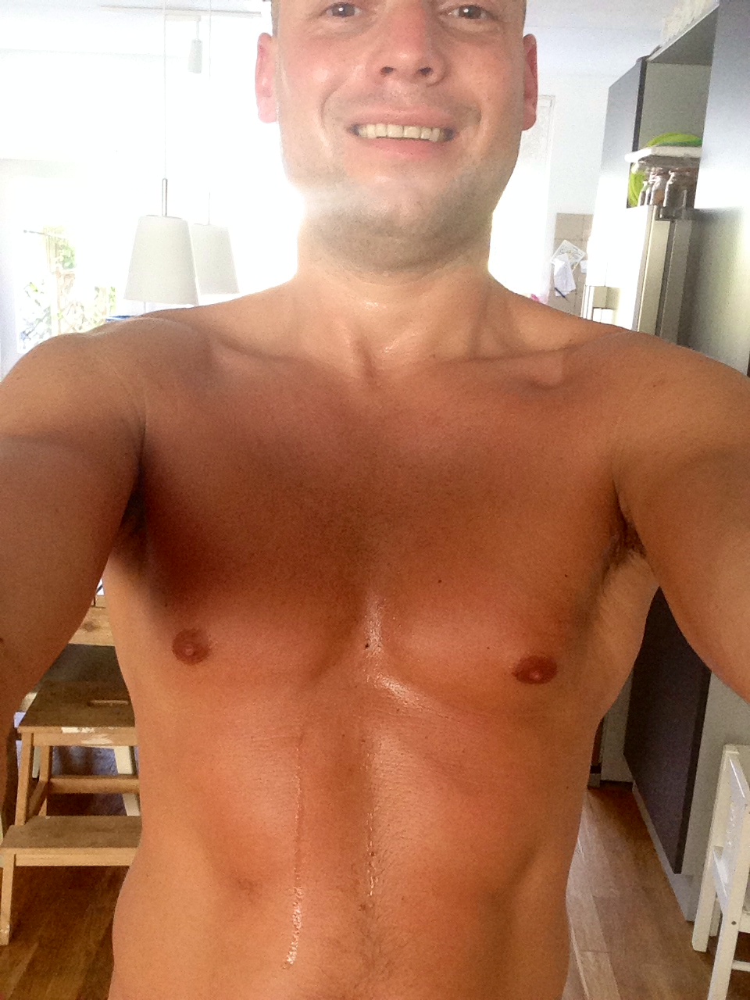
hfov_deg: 40.7
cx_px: 375
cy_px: 500
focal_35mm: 35
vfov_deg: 52.6
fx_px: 1011
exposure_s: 1/30
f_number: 2.4
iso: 100
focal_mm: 2.18
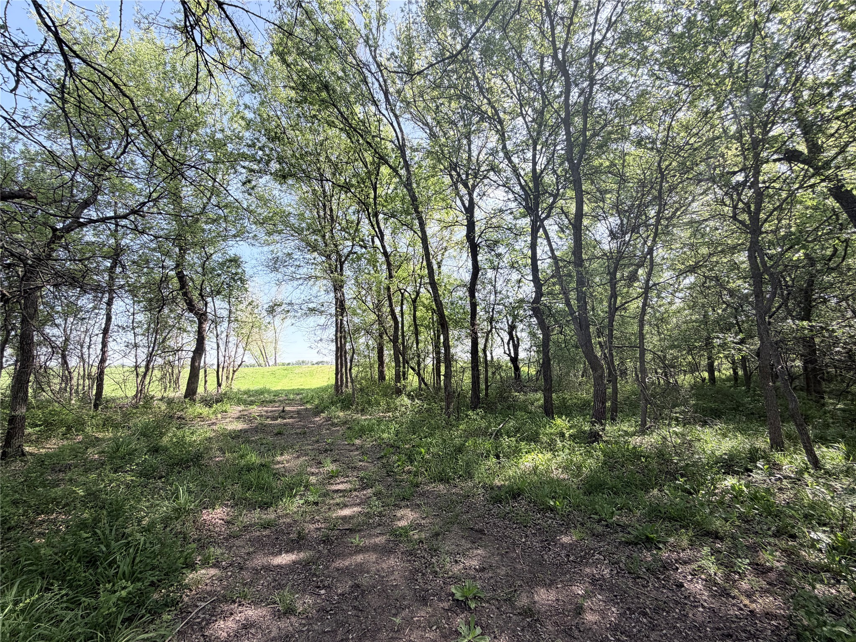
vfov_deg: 85.7
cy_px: 321
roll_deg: +1.5
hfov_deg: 102.1
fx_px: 346
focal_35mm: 14
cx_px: 428
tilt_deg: +9.5
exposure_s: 1/408
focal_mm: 2.22
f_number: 2.2
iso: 50
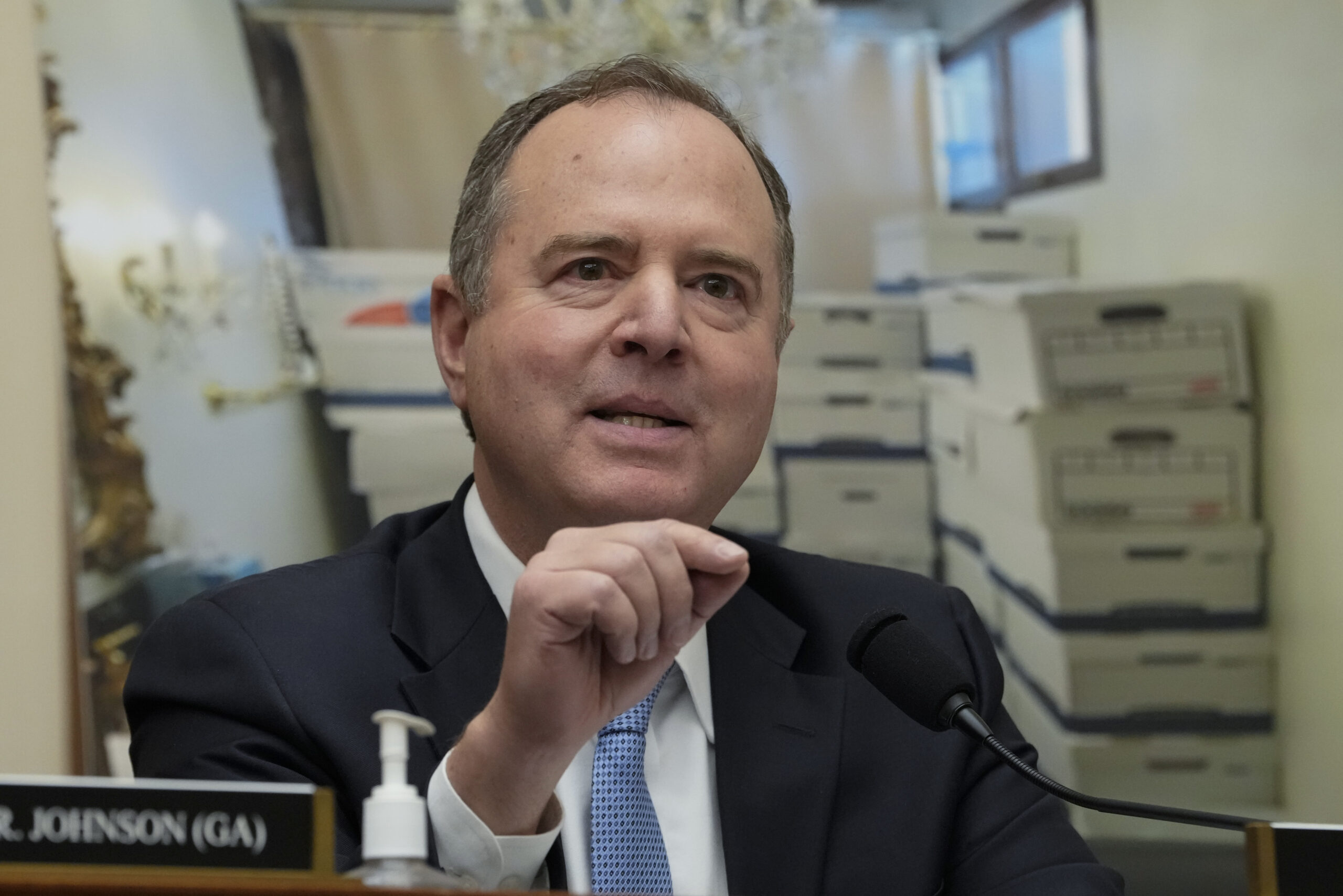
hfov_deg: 6.9
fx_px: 11191
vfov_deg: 4.6
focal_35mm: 300
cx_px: 672
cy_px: 448
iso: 5000
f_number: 5.6
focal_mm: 200
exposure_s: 1/400
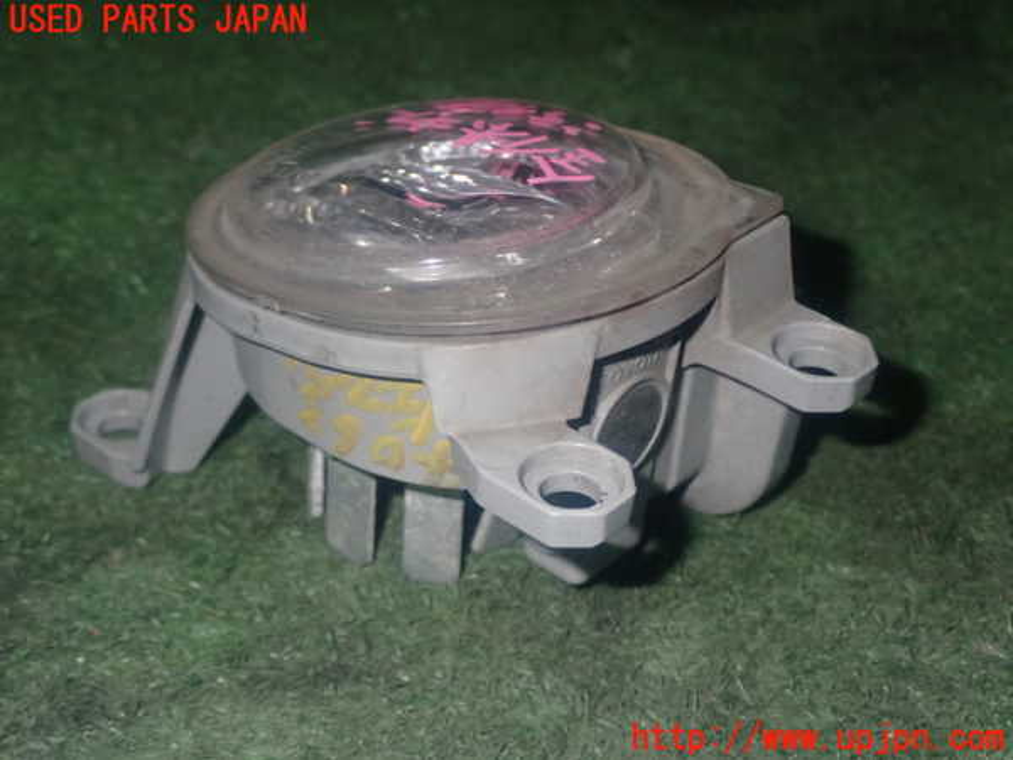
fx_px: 1814
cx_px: 506
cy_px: 380
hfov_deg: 31.2
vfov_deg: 23.7
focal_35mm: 62
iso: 800
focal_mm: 11.09
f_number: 10
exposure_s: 1/60
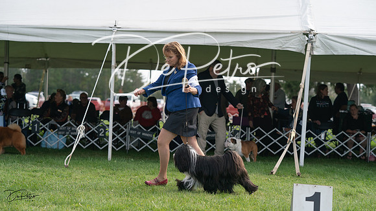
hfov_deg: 24.8
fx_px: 856
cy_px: 106
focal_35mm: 86
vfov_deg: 14.1
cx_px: 188
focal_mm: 82
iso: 400
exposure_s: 1/2000
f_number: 3.5
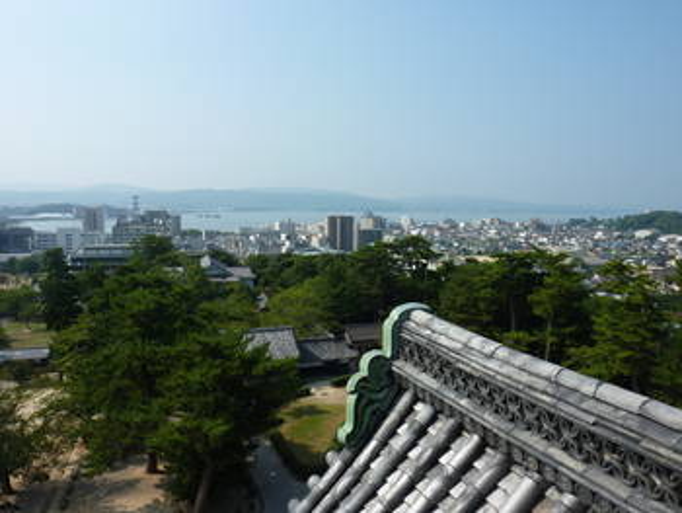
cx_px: 341
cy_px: 256
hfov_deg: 69.4
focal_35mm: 25
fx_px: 493
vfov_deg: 54.9
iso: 80
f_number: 5
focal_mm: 4.1
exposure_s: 1/400
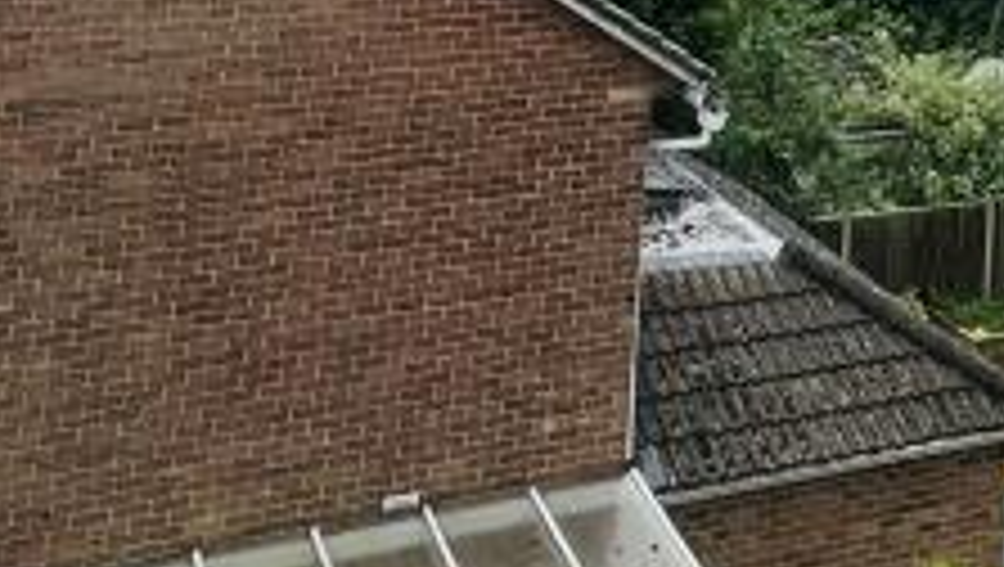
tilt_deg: +13.2
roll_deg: -2.7
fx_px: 1866
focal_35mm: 70
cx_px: 837
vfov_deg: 12.8
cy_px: -832
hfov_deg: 29.3
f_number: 2.2
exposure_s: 1/2257
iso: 50
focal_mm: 2.22
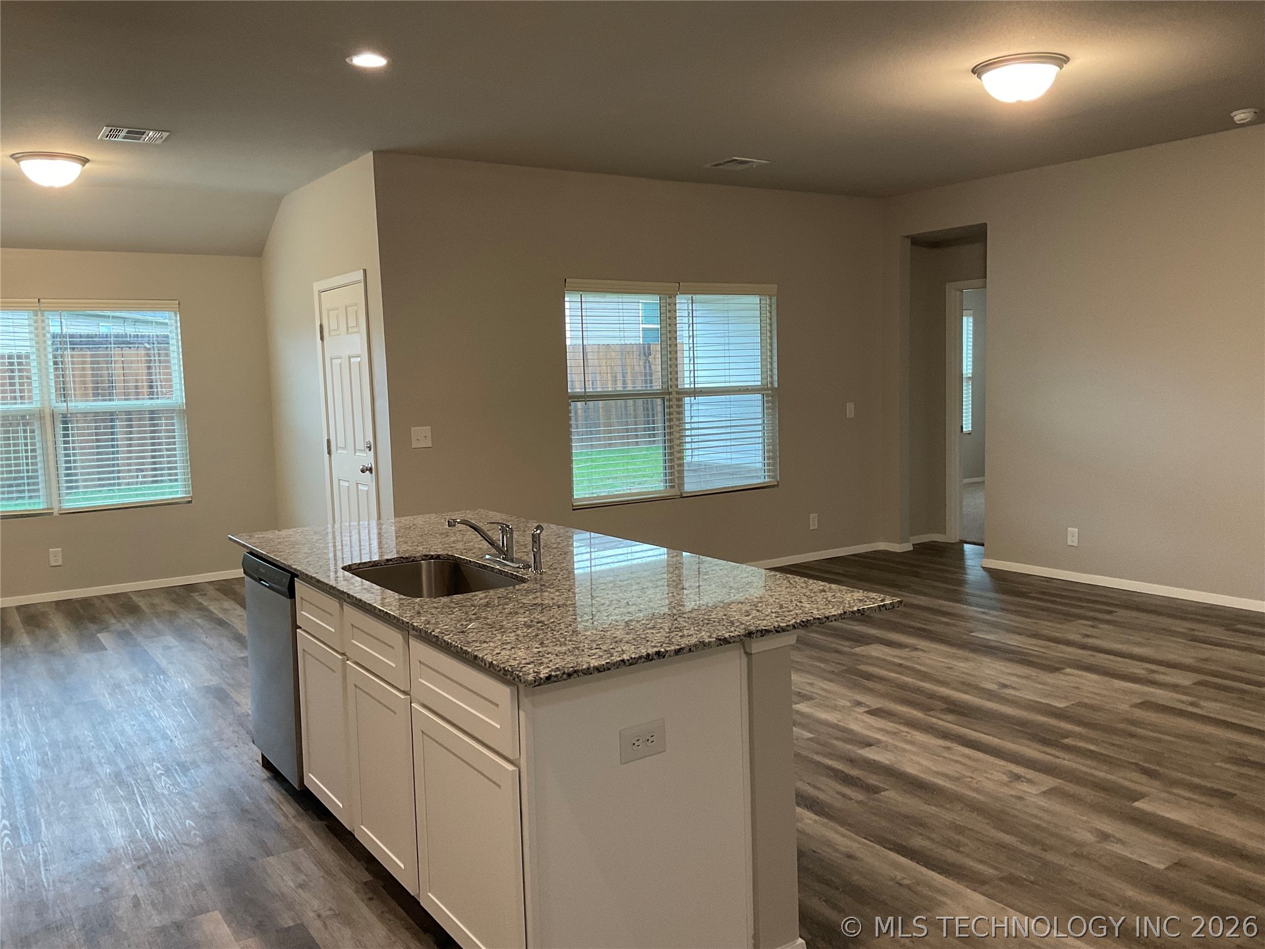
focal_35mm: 29
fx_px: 1060
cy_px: 474
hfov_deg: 61.7
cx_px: 632
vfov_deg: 48.2
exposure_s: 1/60
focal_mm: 3
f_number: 1.8
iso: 80
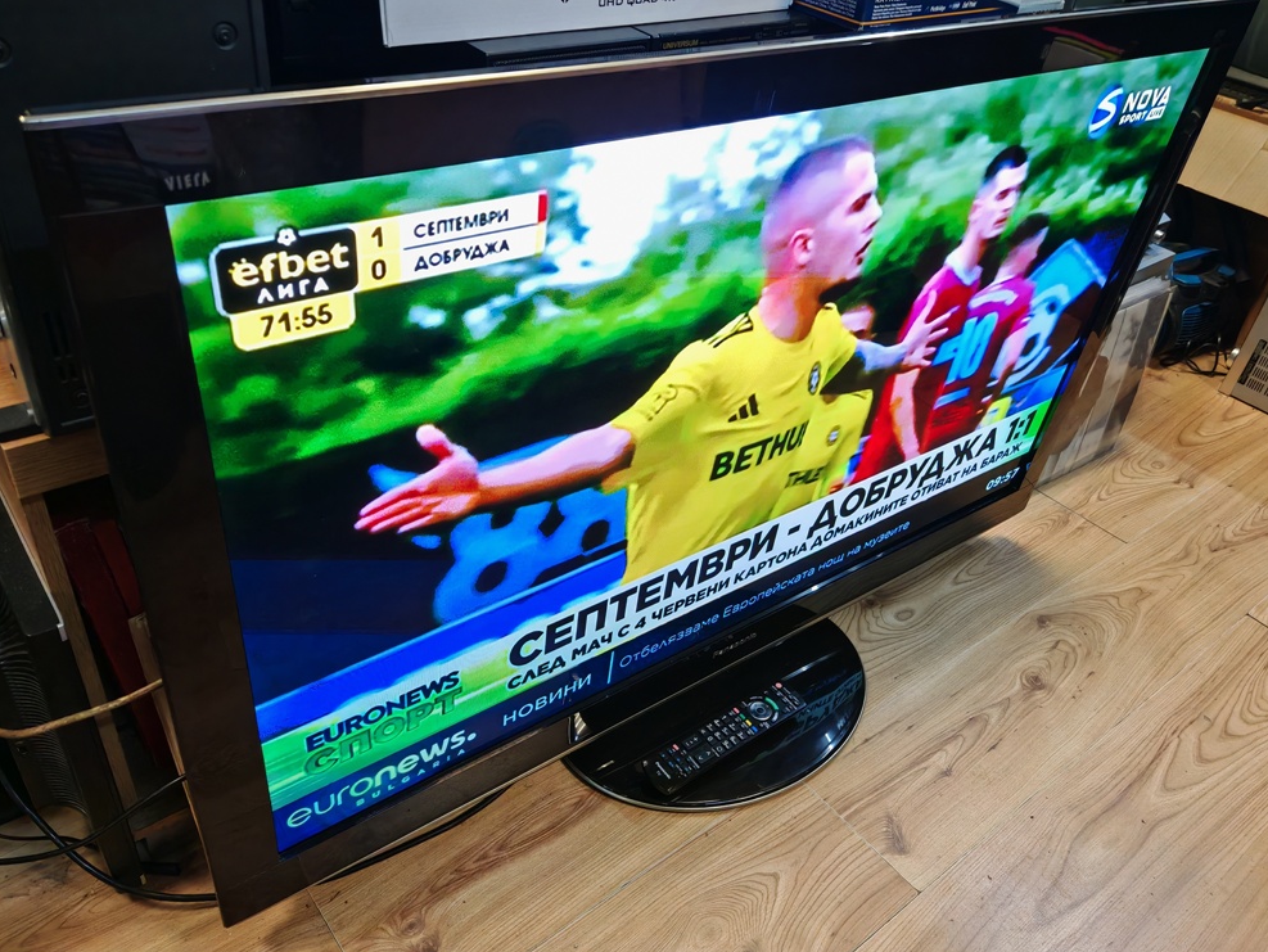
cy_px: 470
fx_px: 1026
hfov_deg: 63.4
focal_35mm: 28
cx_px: 636
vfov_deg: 49.8
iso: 800
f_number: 1.9
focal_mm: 6.67
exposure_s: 1/100
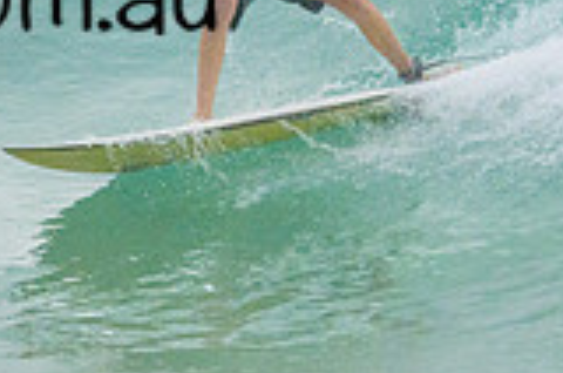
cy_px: -43
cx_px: 199
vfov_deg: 0.5
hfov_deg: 0.8
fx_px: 39800
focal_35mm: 2550
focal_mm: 510
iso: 1600
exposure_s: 1/2000
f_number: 11
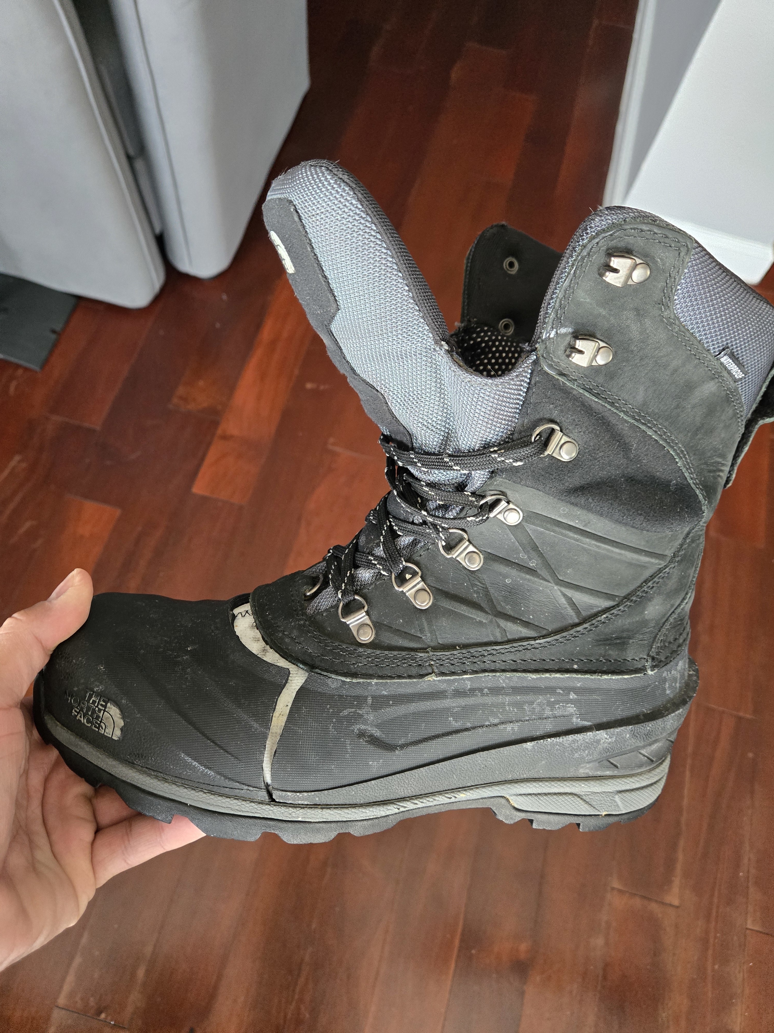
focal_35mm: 23
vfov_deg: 73.9
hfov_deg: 58.9
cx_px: 387
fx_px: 686
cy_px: 516
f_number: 1.8
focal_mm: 5.4
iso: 1000
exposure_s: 1/120
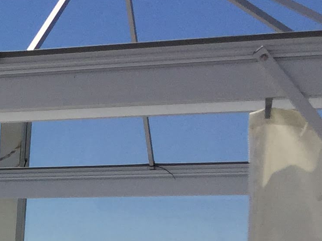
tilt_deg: -8.8
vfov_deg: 10.7
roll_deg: -2.8
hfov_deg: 13.5
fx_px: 1191
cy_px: 463
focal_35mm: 128
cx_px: -293
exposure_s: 1/9901
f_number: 2.2
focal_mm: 4.15
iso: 32
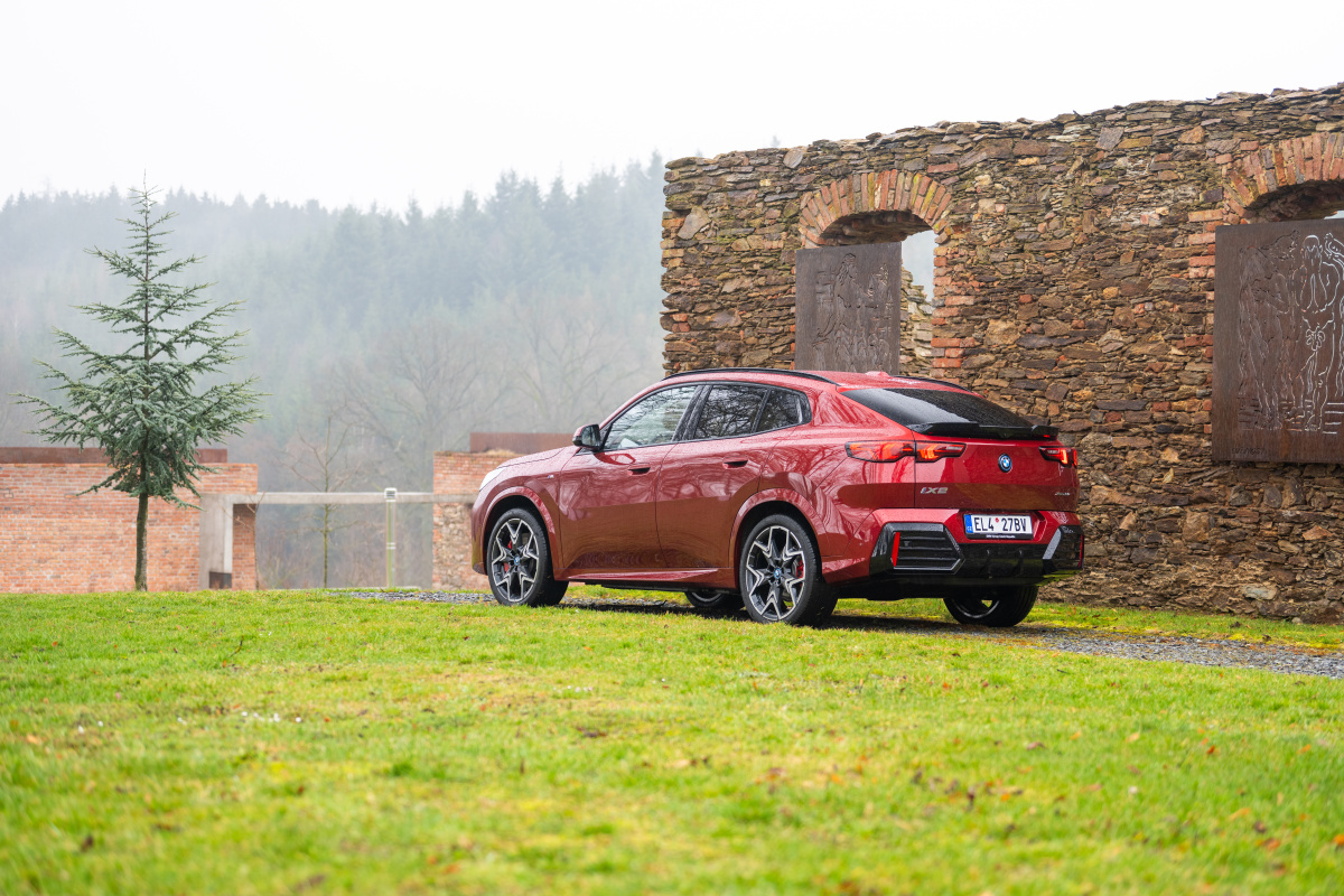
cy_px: 448
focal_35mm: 75
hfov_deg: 27.0
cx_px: 672
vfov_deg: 18.2
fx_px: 2800
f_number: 2.8
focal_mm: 75
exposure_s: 1/80
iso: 200
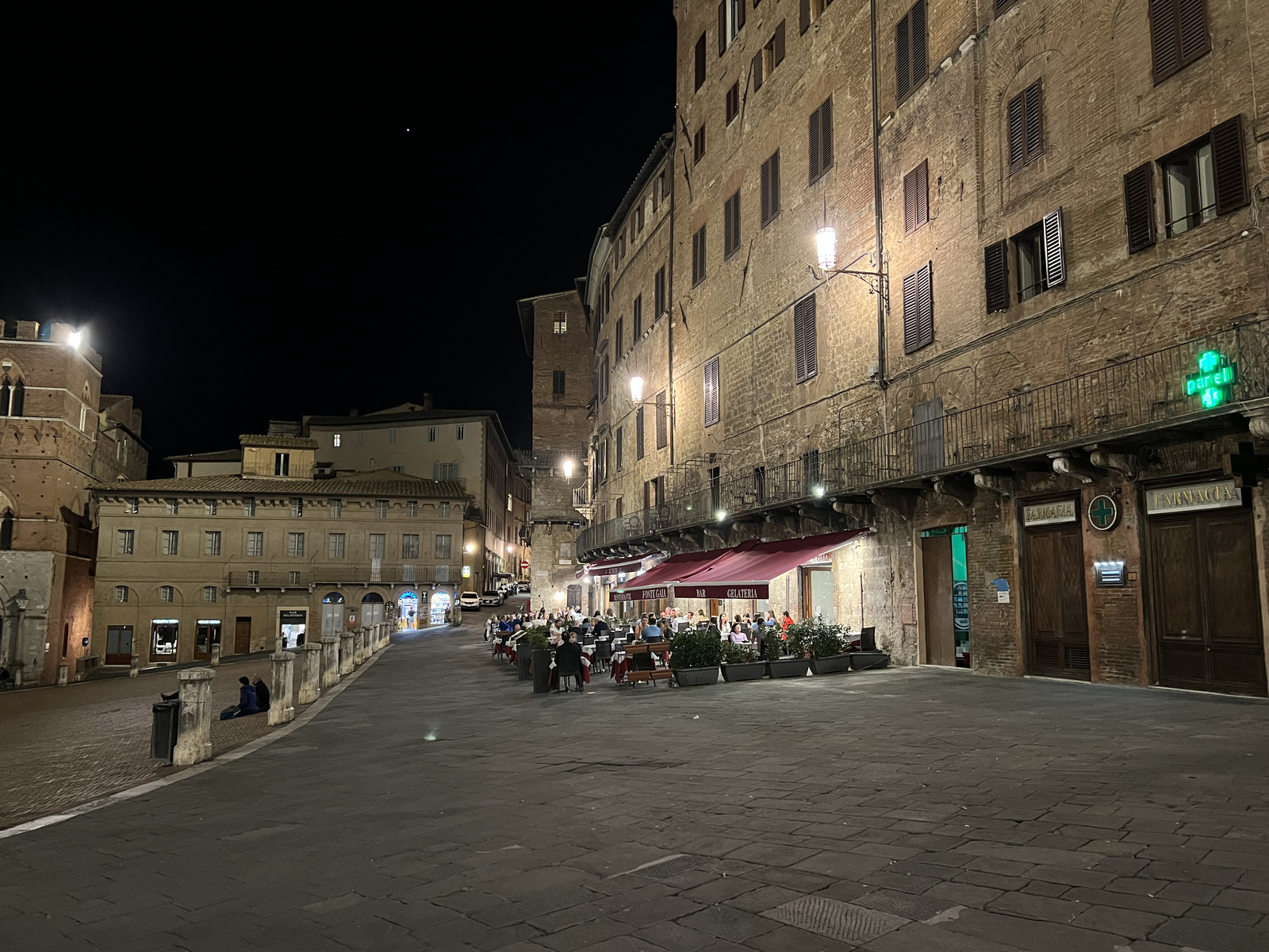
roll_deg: -0.2
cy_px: 476
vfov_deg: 53.1
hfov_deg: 67.3
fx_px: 953
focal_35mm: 26
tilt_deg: +7.3
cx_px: 634
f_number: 1.5
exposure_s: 1/25
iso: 500
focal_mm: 5.7
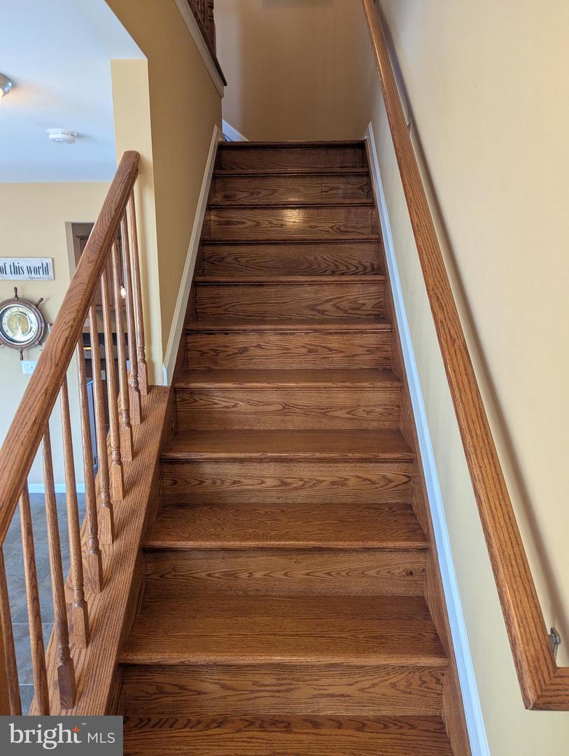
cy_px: 378
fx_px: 525
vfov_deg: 71.5
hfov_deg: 56.9
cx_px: 284
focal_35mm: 24
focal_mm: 6.81
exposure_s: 1/120
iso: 222
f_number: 1.85
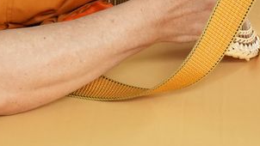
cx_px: 225
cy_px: -152
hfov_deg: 9.2
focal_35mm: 234
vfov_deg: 5.1
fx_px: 1614
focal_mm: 40
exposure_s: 1/125
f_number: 5
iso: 1600
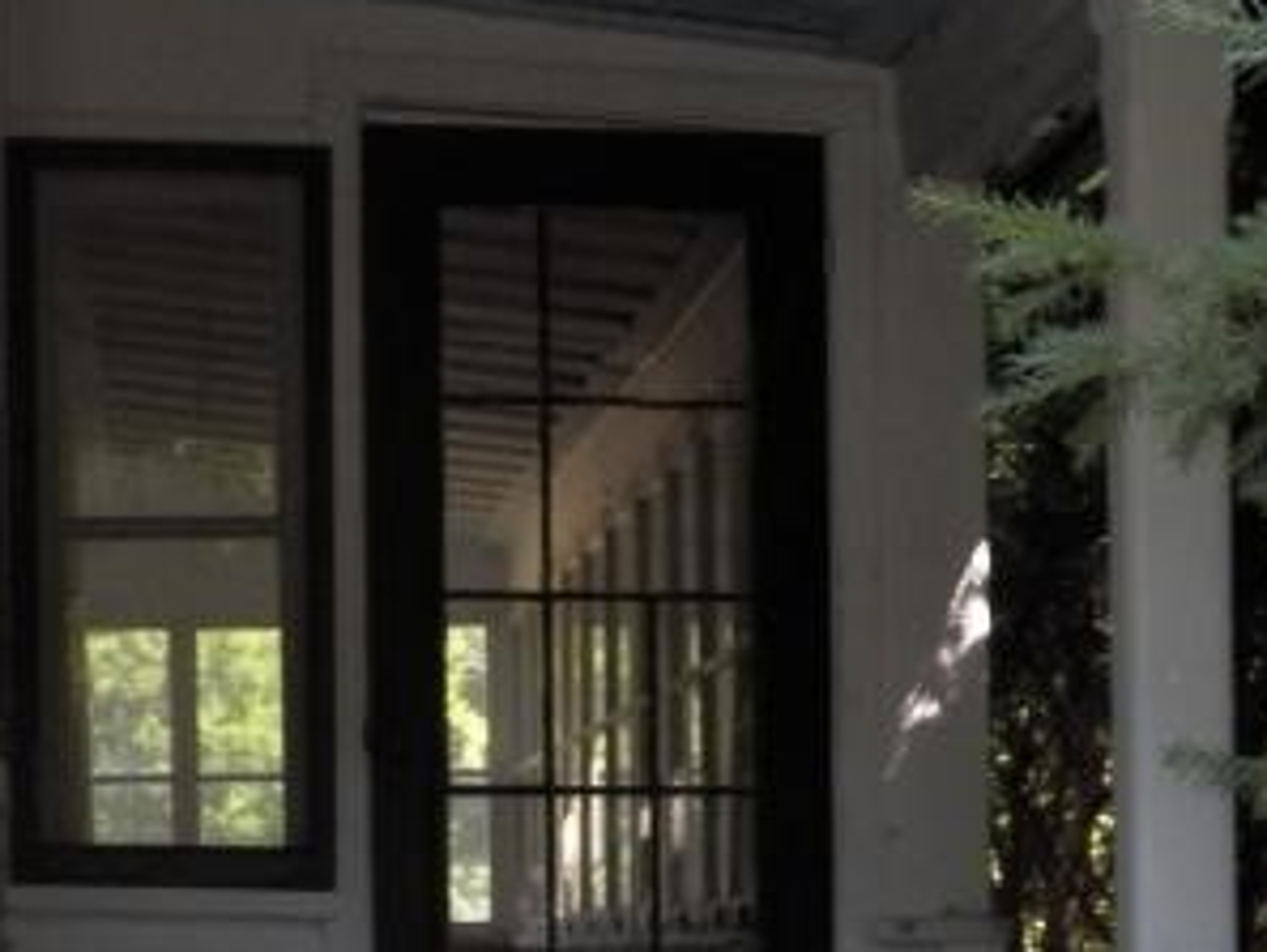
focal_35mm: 107
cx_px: 538
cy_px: 1195
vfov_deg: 13.4
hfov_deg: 18.4
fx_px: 3918
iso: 125
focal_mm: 5.5
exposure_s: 1/125
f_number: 2.8
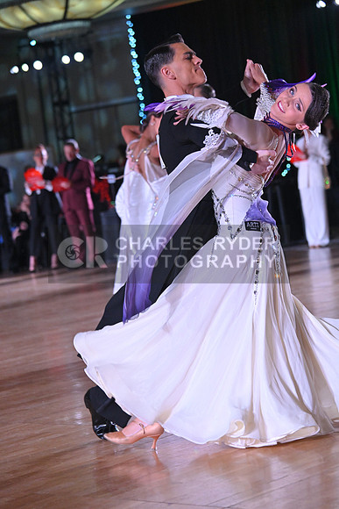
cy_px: 254
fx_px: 1482
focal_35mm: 105
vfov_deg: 19.5
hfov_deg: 13.0
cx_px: 170
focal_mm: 105
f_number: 5
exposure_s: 1/400
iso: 4000
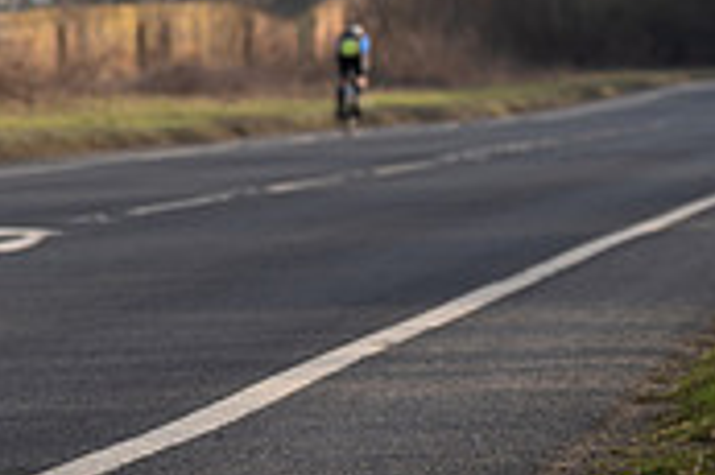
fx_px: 6925
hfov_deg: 5.9
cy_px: 6
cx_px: -161
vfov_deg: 3.9
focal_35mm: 349
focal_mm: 104
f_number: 4
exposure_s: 1/800
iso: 125
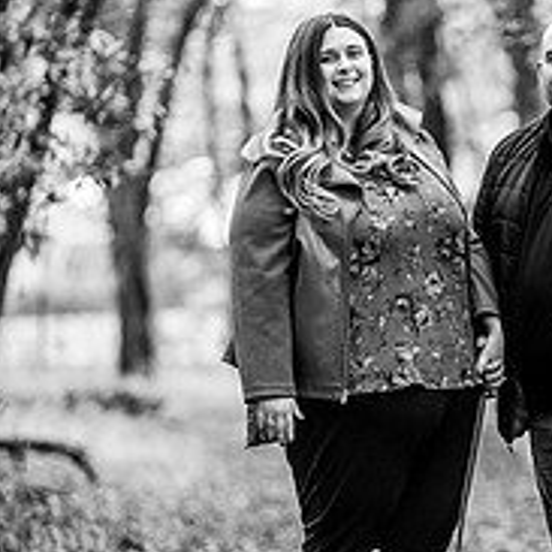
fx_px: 6044
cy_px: 244
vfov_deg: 5.2
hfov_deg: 5.2
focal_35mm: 335
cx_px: 443
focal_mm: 160
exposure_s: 1/320
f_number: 2.8
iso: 1600
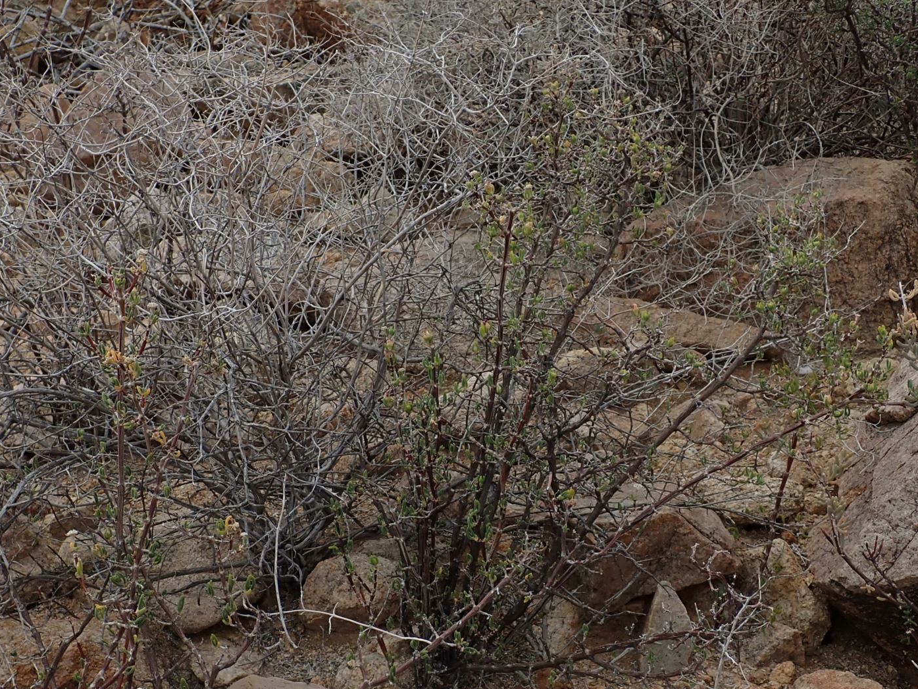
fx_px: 1141
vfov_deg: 33.4
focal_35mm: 43
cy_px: 440
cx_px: 383
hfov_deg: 43.7
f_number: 3.2
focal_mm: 5.5
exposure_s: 1/640
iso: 100
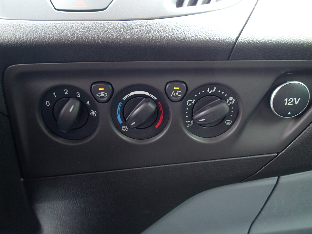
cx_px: 156
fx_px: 225
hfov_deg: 69.4
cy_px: 117
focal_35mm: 25
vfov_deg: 54.9
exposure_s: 1/60
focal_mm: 4.5
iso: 200
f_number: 2
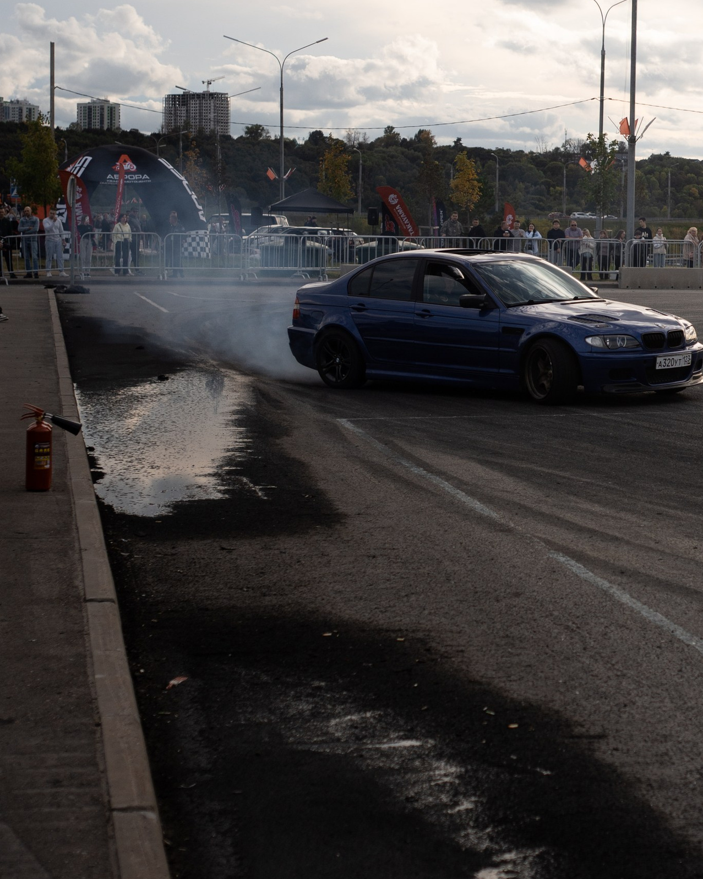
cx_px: 563
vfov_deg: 24.1
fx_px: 2055
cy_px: 308
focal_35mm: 79
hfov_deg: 19.2
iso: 100
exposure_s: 1/2500
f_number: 2.2
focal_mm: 35
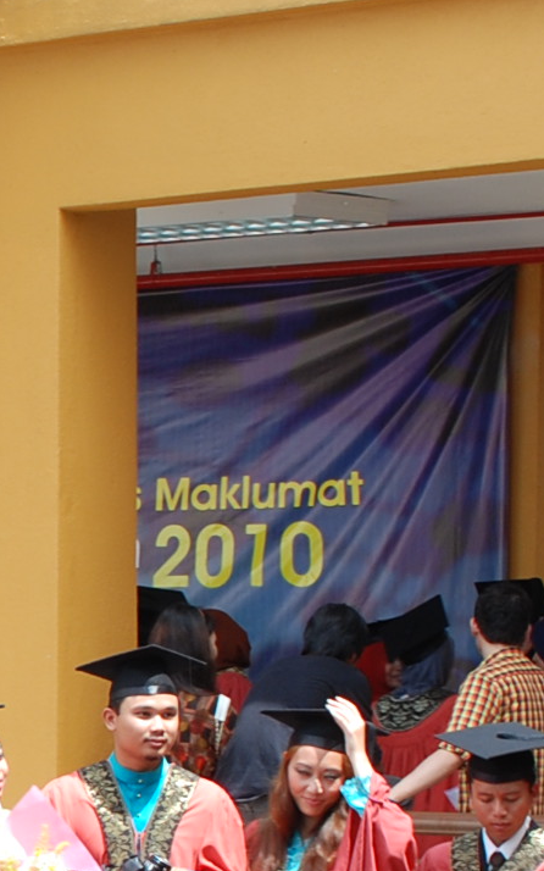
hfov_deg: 7.3
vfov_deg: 11.9
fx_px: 4129
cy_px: 861
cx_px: -424
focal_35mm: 174
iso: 125
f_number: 8
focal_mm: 28
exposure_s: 1/60
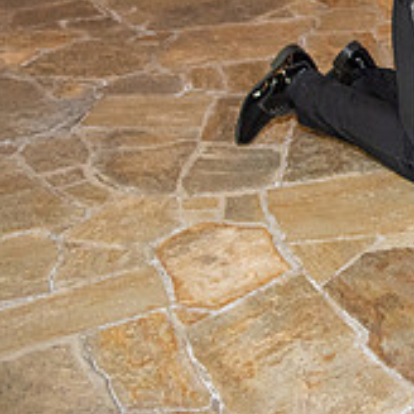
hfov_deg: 16.3
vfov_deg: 17.5
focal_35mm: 96
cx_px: 644
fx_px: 1299
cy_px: -34
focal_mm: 32
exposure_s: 1/160
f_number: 4
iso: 1600
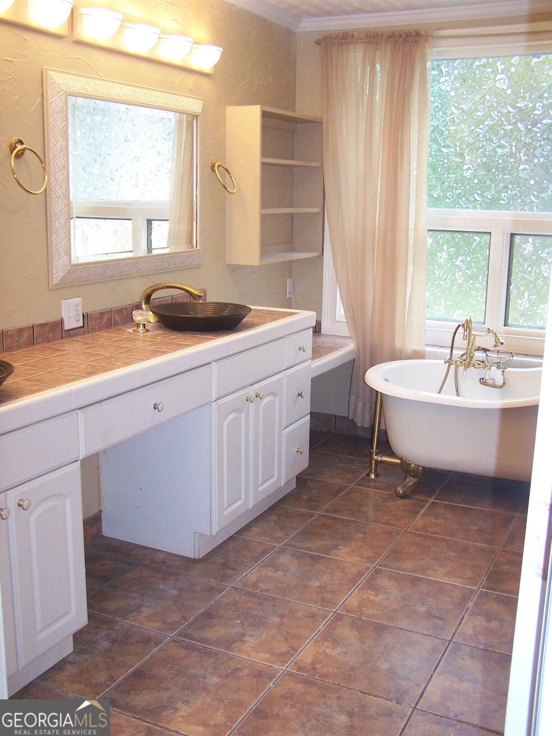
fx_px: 808
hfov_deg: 37.7
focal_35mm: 38
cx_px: 276
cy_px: 368
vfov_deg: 49.0
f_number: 2.8
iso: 160
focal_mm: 6.3
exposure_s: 1/80
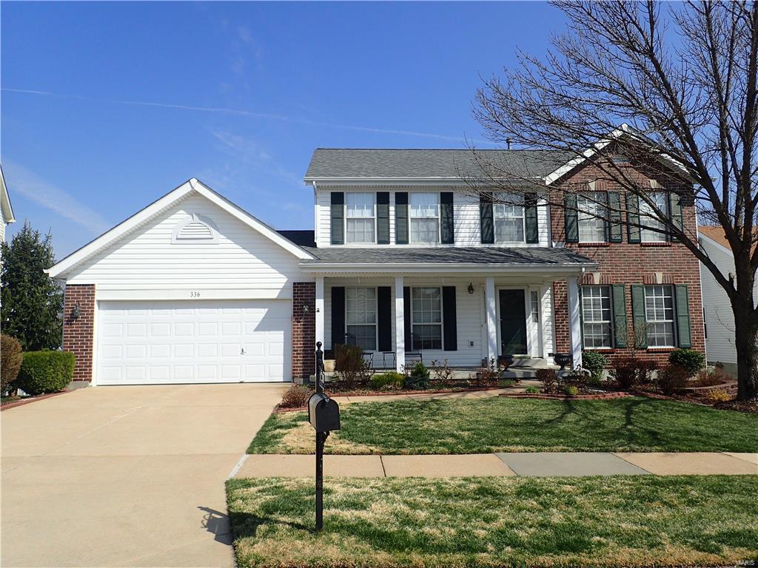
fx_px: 547
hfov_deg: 69.4
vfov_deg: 54.9
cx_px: 379
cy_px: 284
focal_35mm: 25
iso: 100
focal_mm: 4.5
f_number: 8
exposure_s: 1/250
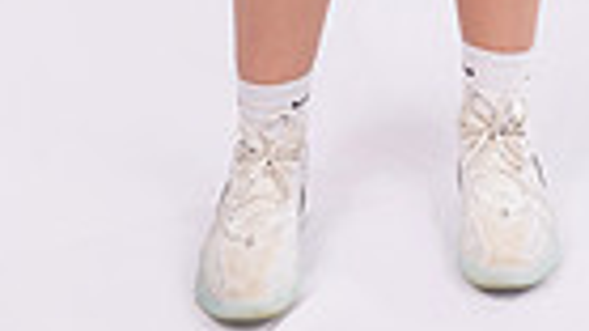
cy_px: -594
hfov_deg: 17.5
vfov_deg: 8.6
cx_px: 420
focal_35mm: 122
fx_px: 1904
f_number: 7.1
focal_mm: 36
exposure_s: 1/200
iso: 160
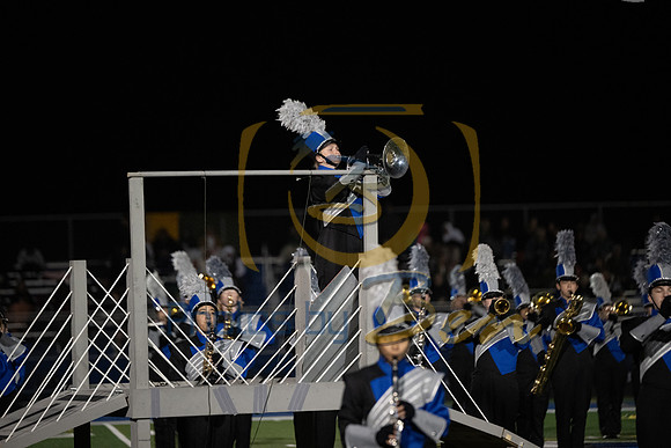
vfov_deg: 6.9
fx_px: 3728
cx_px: 336
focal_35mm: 200
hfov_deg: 10.3
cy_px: 224
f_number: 2.8
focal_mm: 200
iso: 5000
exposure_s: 1/1250
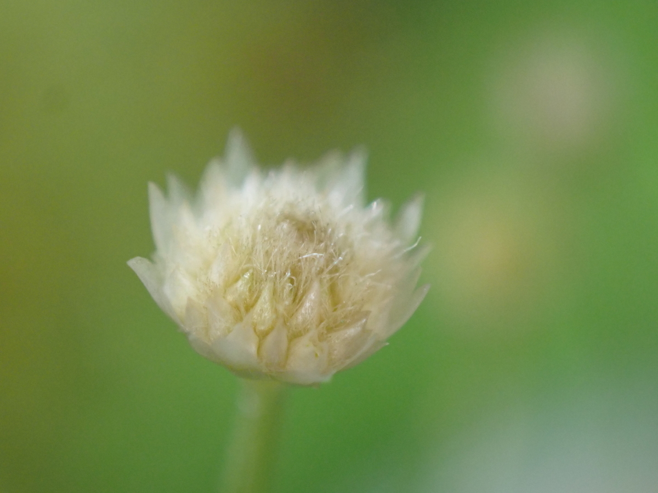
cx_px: 329
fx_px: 1901
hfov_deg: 19.6
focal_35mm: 100
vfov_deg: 14.8
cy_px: 246
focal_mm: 18
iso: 800
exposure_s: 1/160
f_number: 4.9
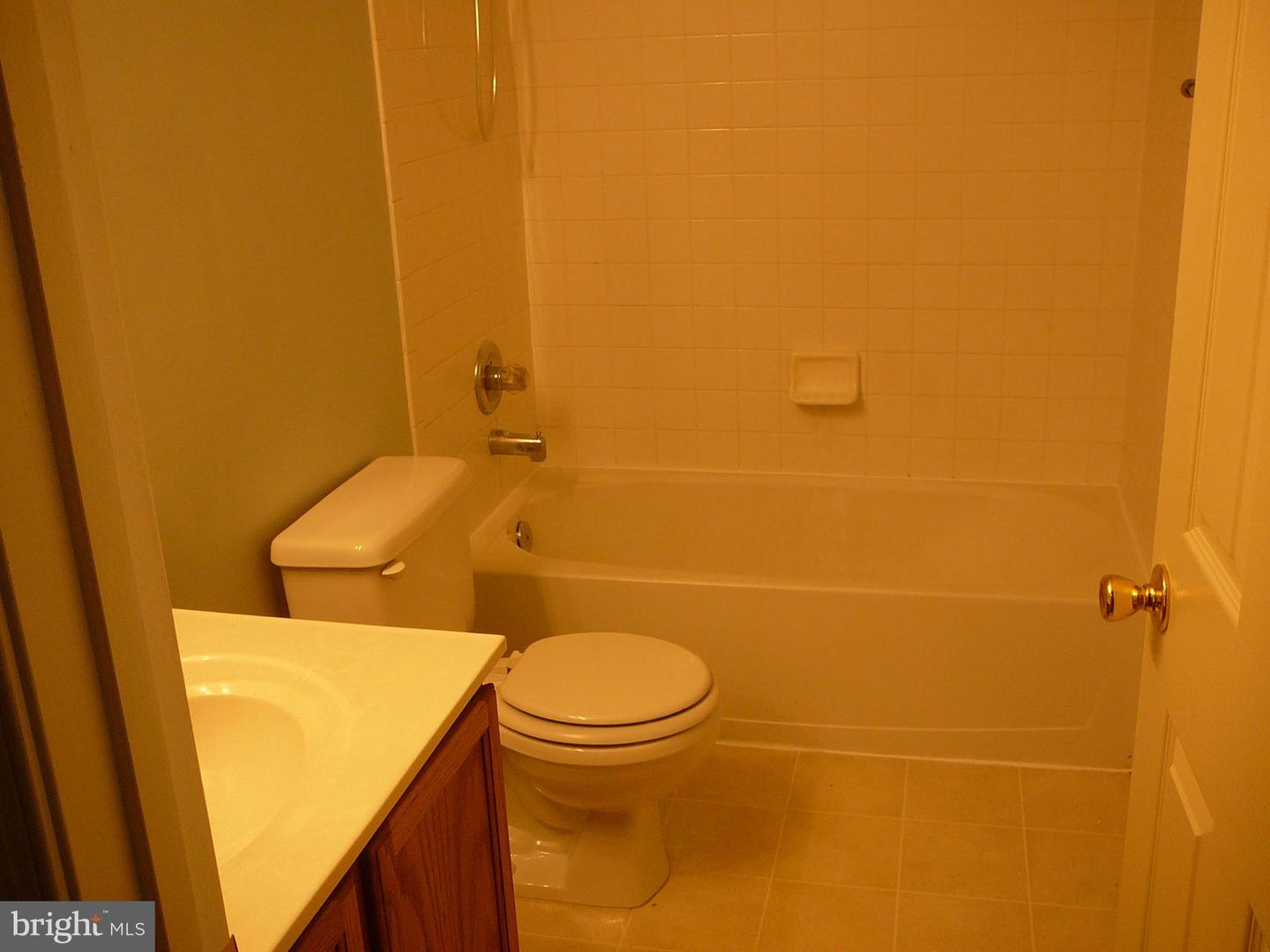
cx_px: 635
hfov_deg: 52.6
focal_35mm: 35
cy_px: 476
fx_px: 1284
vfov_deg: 40.7
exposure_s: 1/40
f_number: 2.8
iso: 100
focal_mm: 5.2
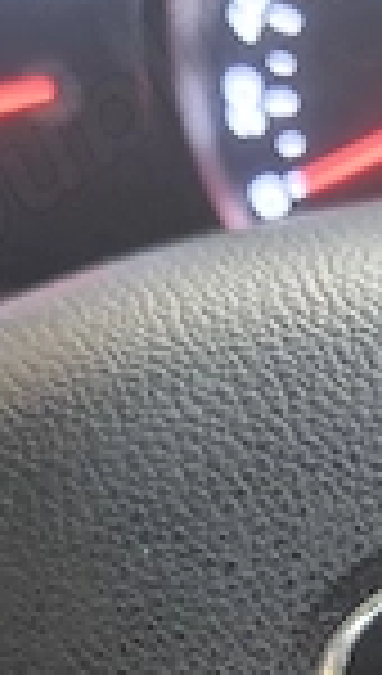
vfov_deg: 20.1
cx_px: 526
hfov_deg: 11.8
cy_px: 783
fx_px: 1791
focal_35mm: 100
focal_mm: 5.4
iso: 1600
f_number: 1.8
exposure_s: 1/25
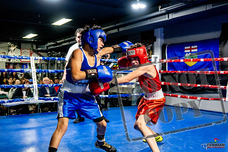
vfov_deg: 31.2
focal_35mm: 43
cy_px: 76
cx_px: 114
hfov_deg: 45.4
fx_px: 272
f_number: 2.8
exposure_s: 1/800
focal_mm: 29
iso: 5000
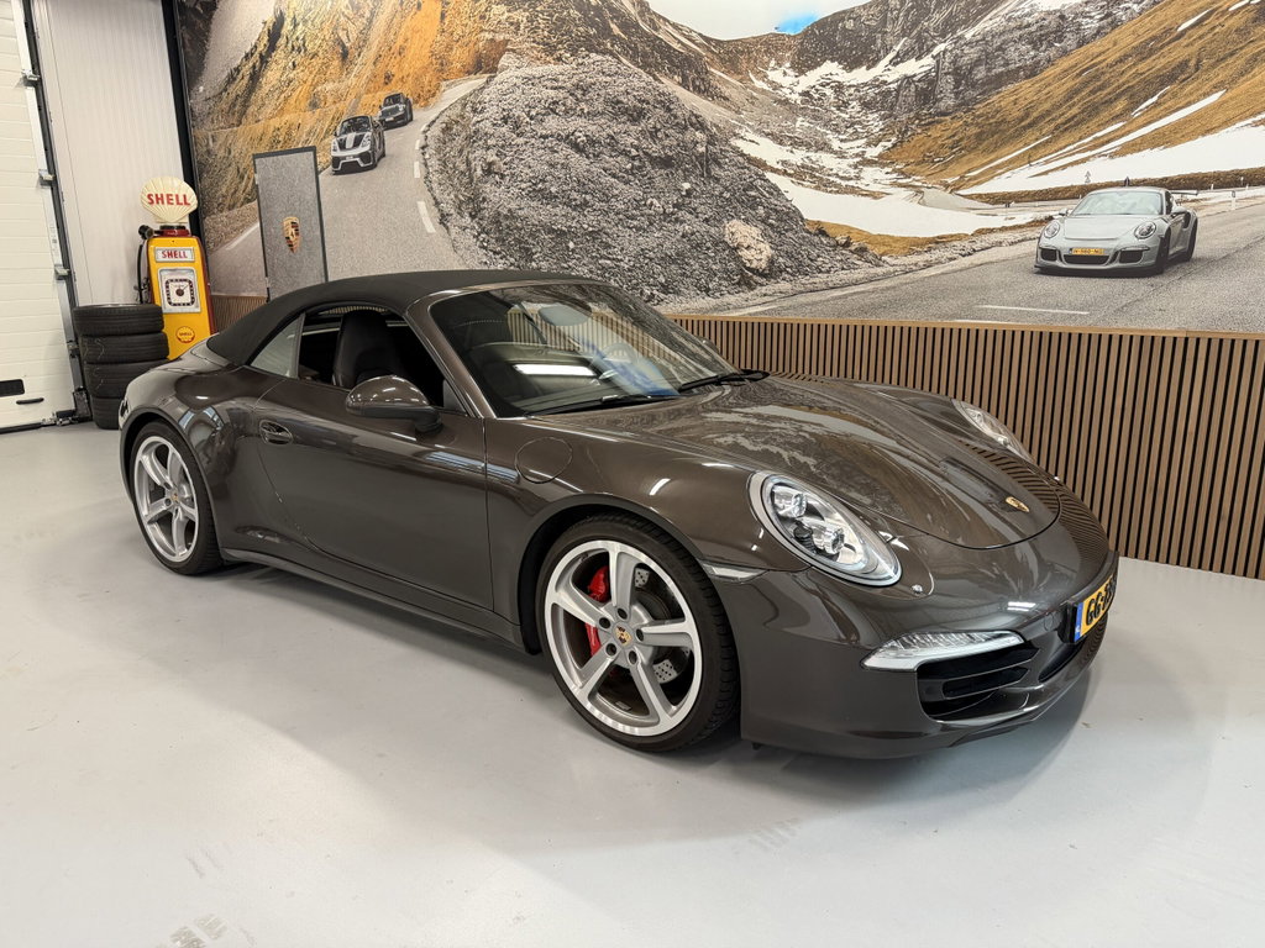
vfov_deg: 56.8
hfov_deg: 71.6
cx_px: 632
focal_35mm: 24
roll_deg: +0.4
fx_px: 877
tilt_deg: -14.5
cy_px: 474
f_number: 1.78
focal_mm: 6.76
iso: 250
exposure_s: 1/50
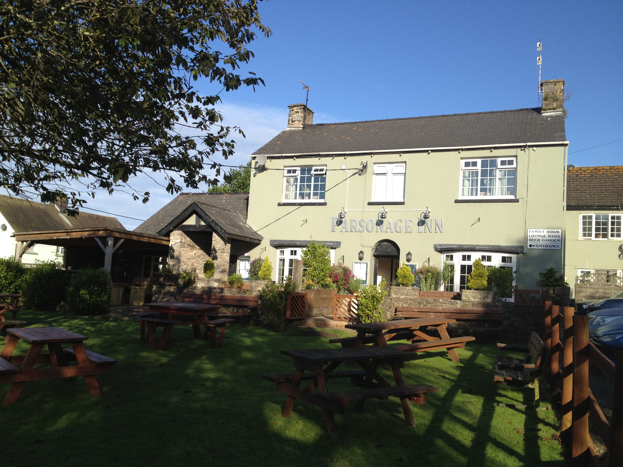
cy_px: 234
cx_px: 312
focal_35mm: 35
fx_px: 630
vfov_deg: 40.7
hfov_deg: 52.6
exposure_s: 1/1175
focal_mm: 4.28
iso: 64
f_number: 2.4
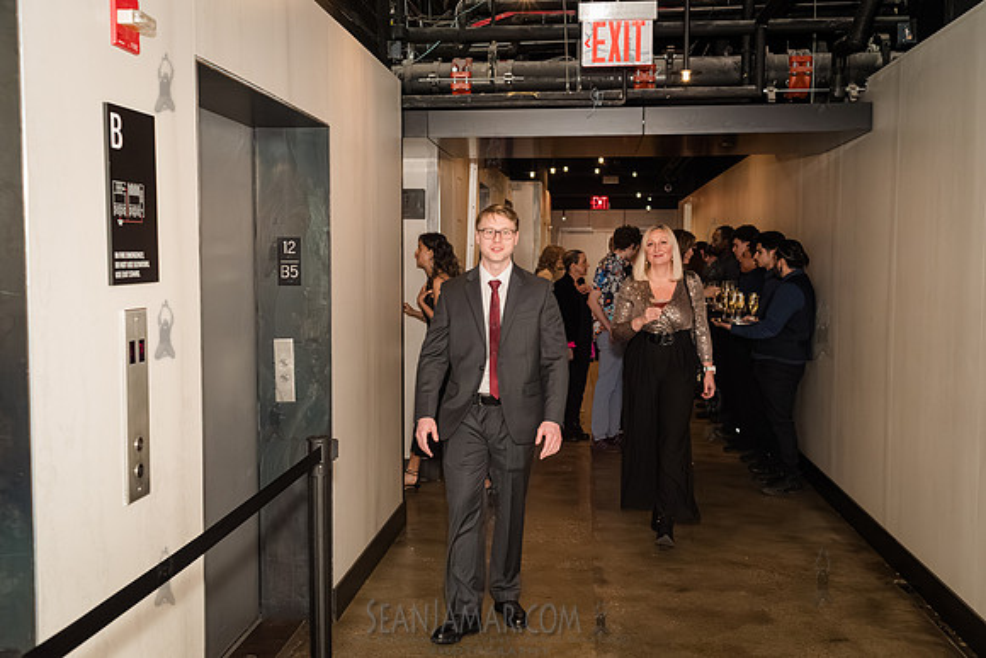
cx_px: 474
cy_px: 328
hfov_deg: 51.4
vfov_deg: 35.6
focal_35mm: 37
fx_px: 1023
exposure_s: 1/400
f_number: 5
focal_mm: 35
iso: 8000
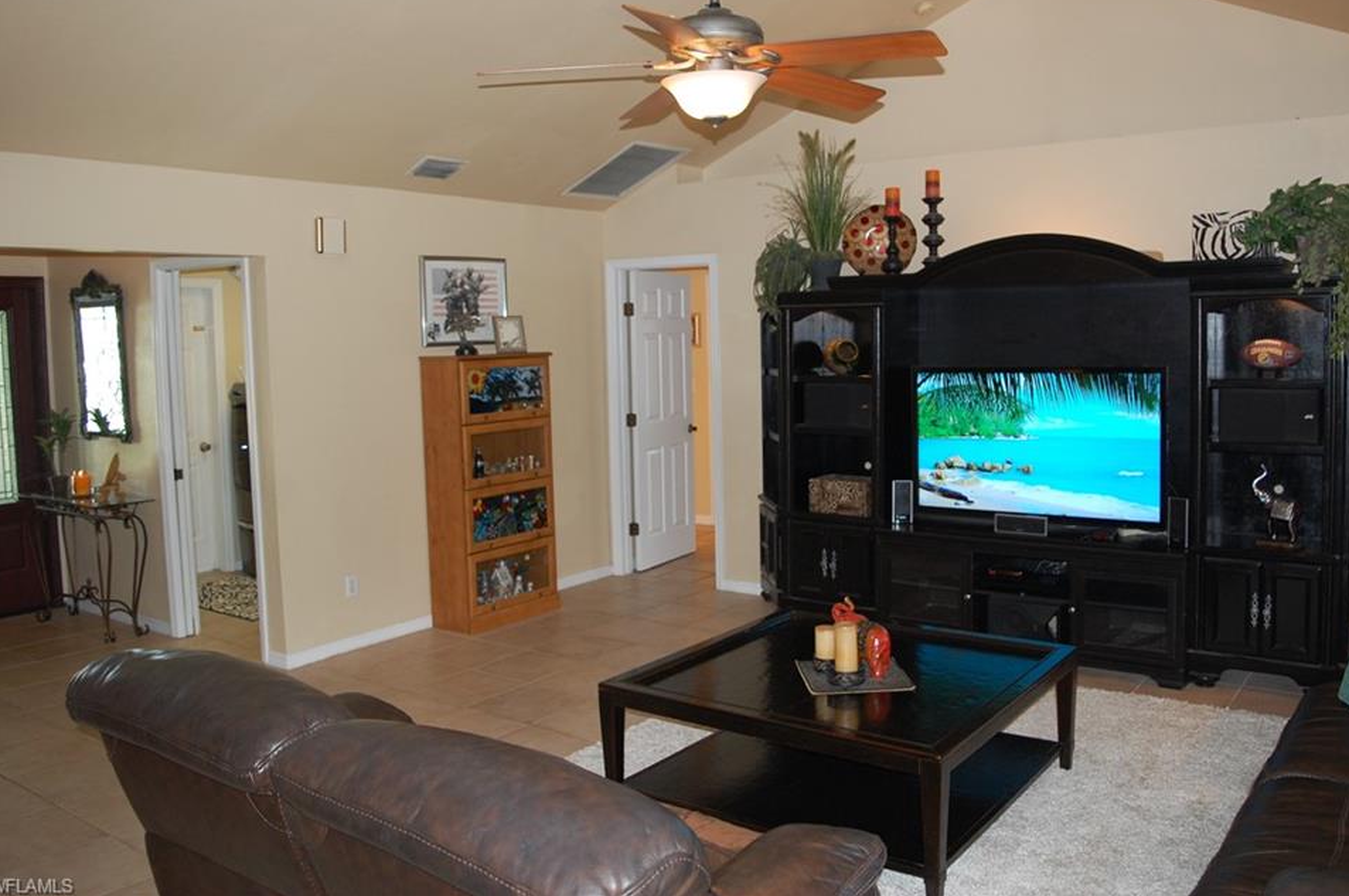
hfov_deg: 63.7
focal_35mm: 29
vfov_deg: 44.8
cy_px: 418
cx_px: 699
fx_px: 1085
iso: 400
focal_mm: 18
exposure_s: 1/60
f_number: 3.5
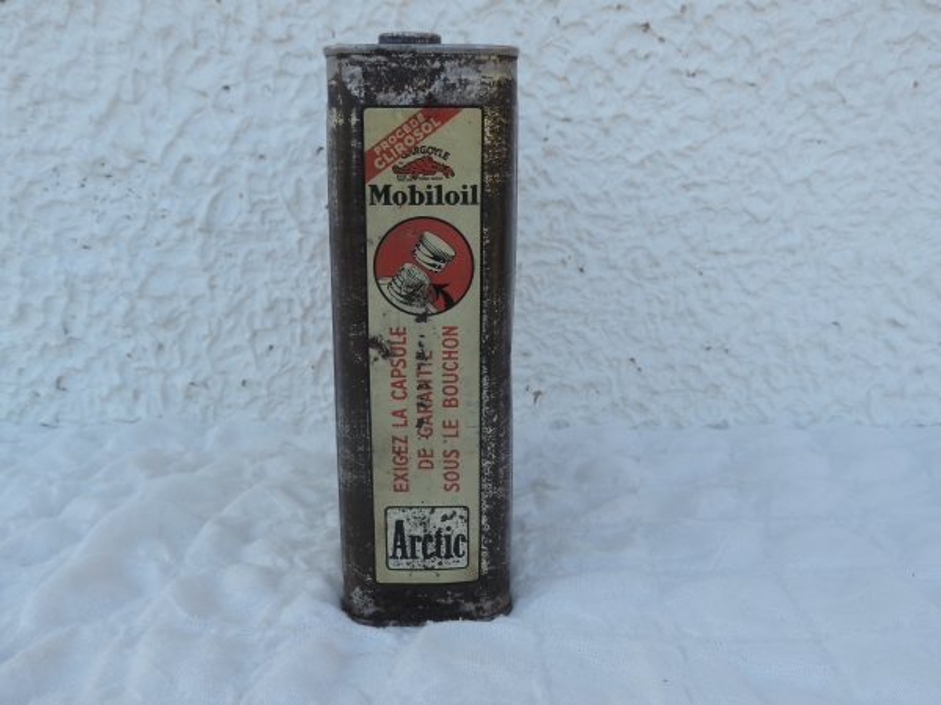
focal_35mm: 33
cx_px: 470
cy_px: 352
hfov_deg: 55.4
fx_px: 897
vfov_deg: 42.9
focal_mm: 5.8
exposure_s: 1/200
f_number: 3.2
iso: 80
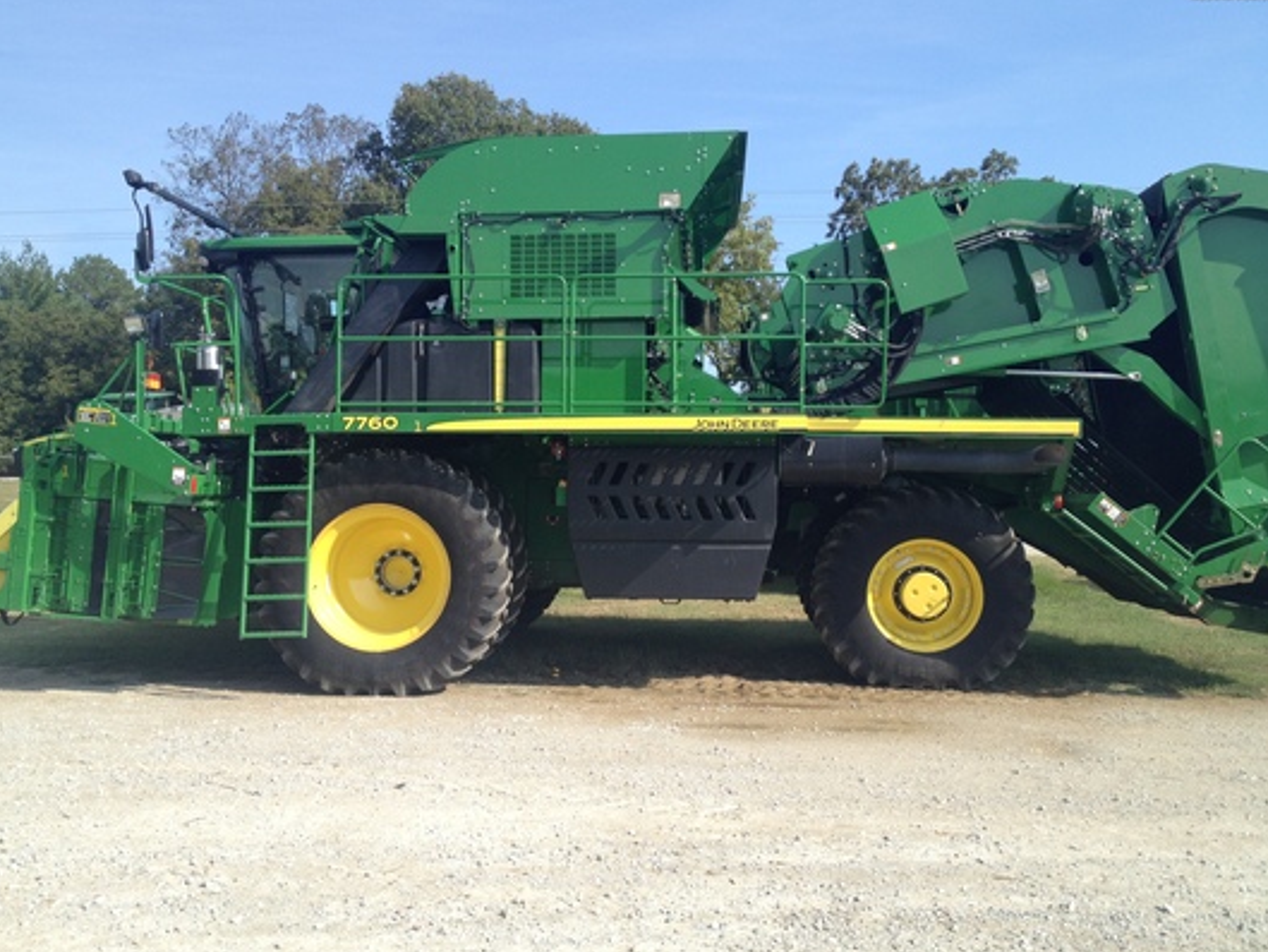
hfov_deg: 51.3
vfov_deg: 39.7
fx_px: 1319
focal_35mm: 36
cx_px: 628
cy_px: 475
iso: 64
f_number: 2.4
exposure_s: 1/1082
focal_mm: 4.28
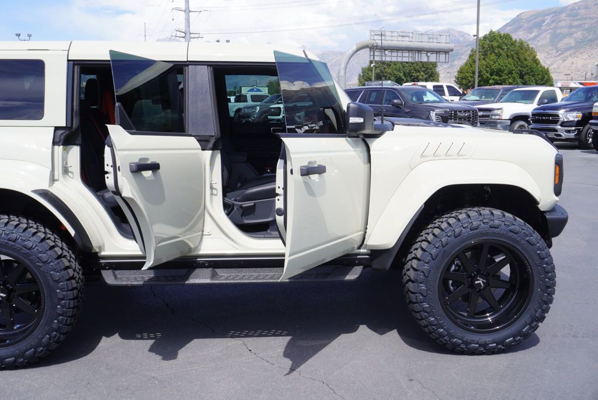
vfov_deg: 35.5
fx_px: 623
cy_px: 200
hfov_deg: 51.3
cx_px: 299
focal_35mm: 38
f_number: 9
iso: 100
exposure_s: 1/125
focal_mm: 25
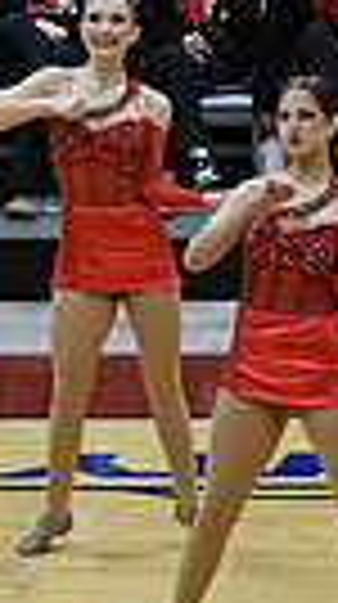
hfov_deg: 2.5
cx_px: 1235
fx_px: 7629
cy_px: 533
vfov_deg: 4.5
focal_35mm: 477
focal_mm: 70
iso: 5000
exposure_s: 1/500
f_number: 4
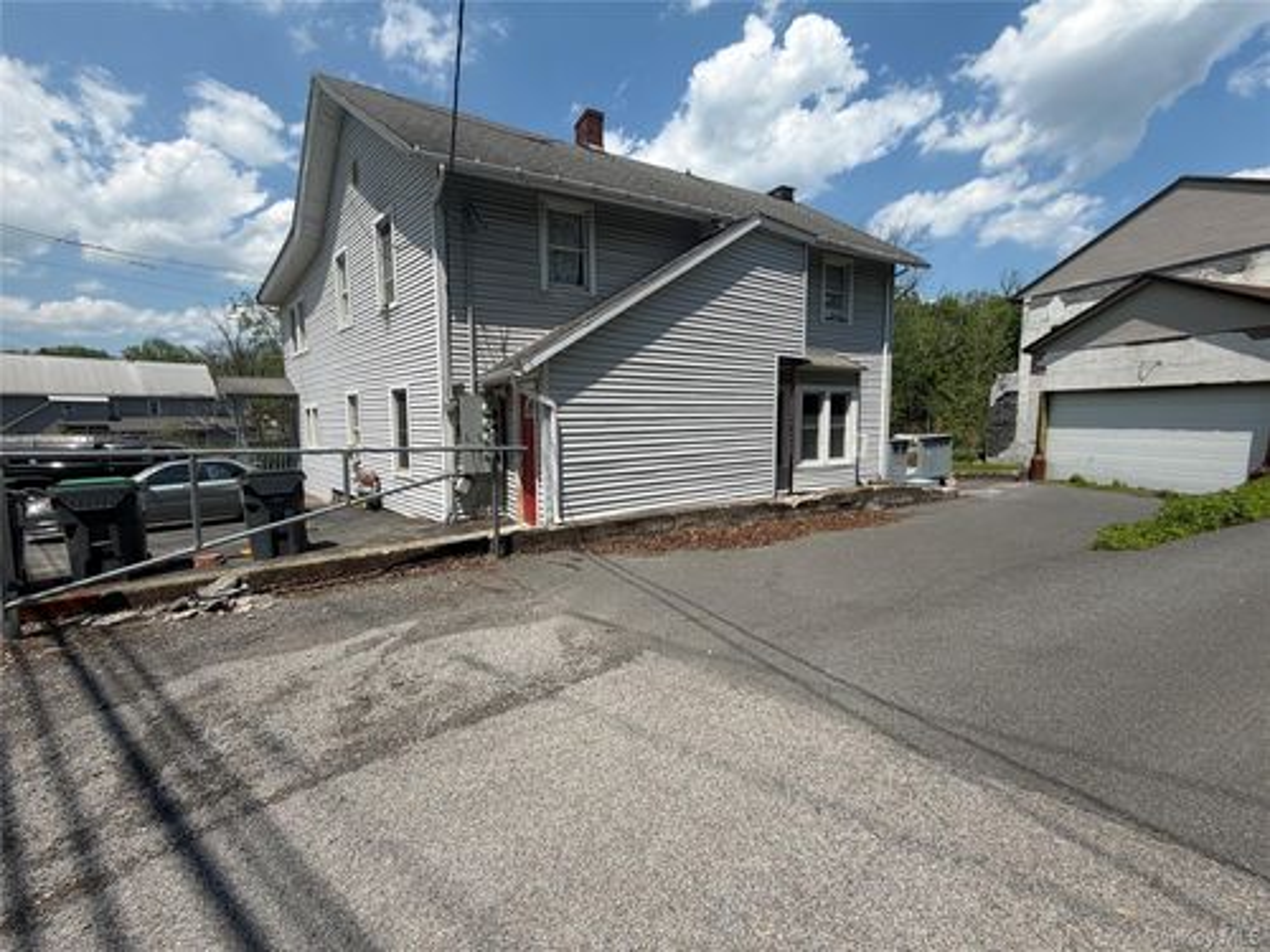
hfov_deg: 102.1
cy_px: 476
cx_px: 635
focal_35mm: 14
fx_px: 514
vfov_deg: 85.7
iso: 20
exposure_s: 1/1050
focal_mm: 2.22
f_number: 2.2
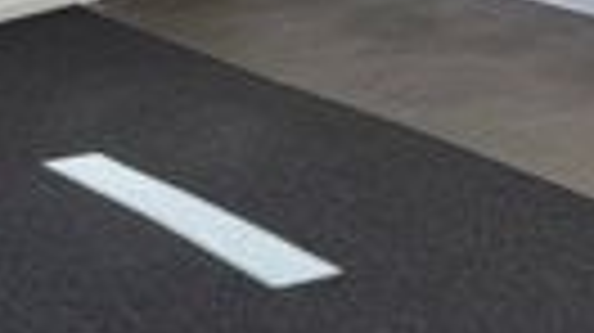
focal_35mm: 79
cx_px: 176
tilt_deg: -7.7
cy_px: -171
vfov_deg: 14.2
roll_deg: +1.7
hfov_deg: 26.6
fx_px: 1243
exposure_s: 1/267
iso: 64
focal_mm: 6.76
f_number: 1.78
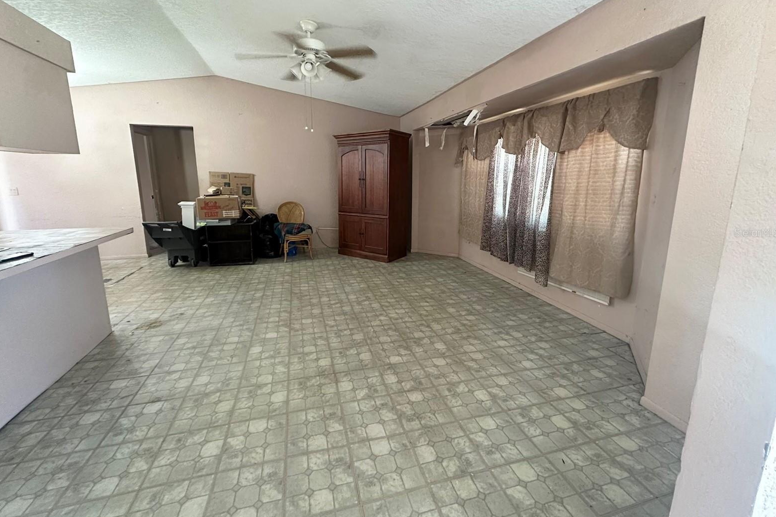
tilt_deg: -9.9
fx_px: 323
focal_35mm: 15
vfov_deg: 77.1
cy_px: 232
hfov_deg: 100.4
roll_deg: +0.0
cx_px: 382
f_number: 2.2
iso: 640
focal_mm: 2.22
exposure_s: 1/60
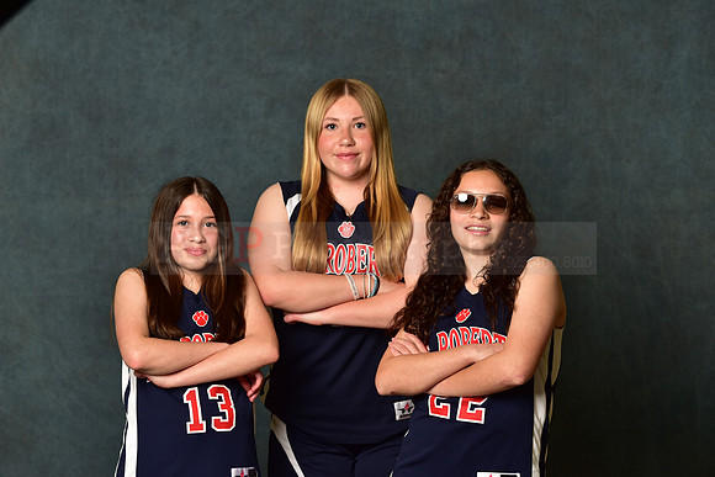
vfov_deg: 11.8
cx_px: 358
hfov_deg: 17.6
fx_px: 2304
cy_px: 238
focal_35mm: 116
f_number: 5
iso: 250
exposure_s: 1/125
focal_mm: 116
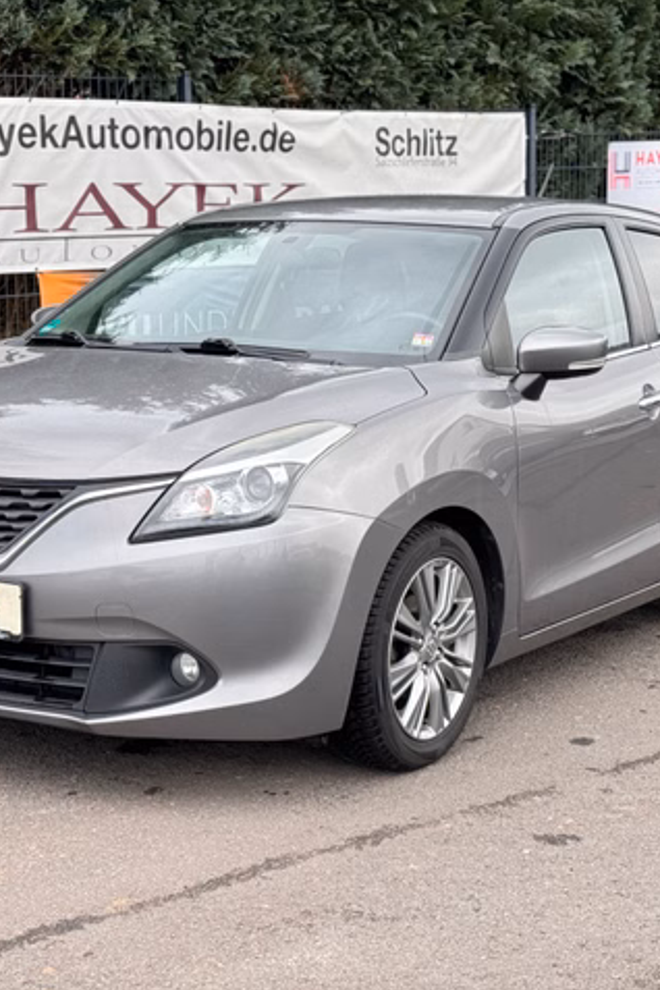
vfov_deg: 30.1
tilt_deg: -10.0
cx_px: 322
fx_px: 1842
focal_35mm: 67
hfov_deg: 20.3
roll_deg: +1.1
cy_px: 494
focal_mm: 6.86
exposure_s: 1/267
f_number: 1.78
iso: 64
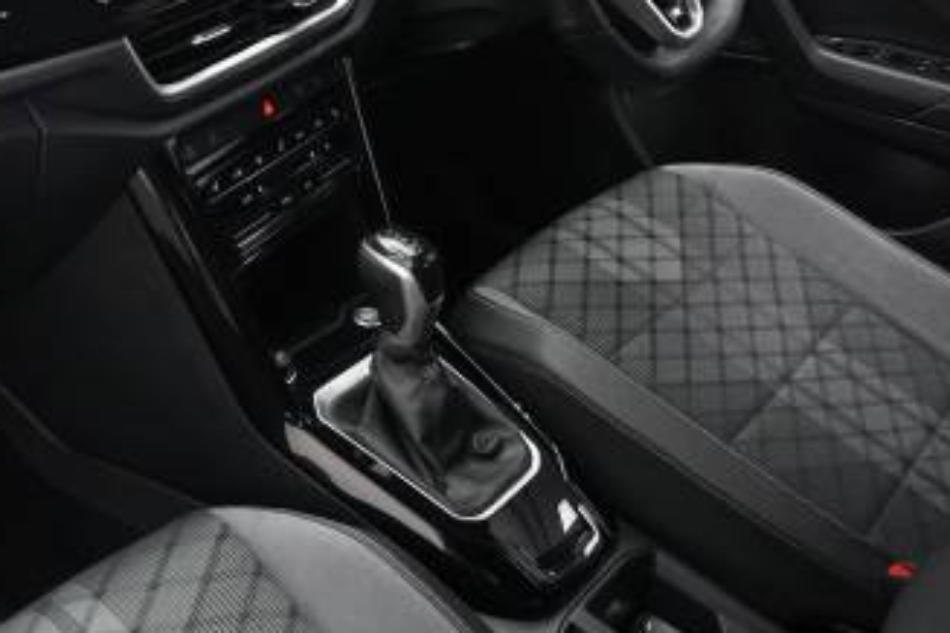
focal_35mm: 47
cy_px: 142
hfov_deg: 40.7
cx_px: 238
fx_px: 1240
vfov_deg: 28.1
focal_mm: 16
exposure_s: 1/125
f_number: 3.5
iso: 6400
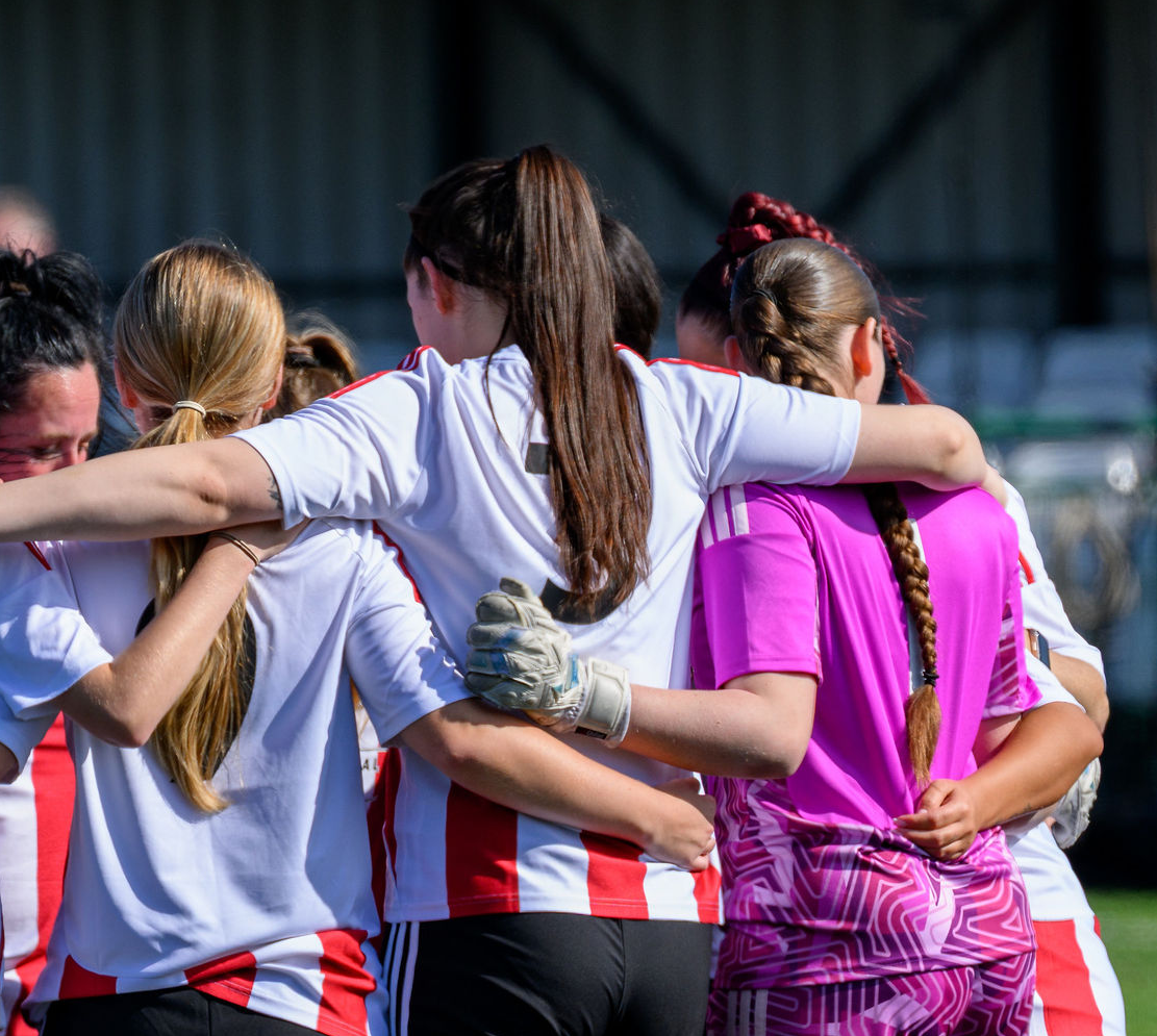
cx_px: 491
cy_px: 797
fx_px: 28429
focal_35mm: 792
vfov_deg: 2.1
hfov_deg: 2.3
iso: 220
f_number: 5.3
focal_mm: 310
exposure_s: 1/1000
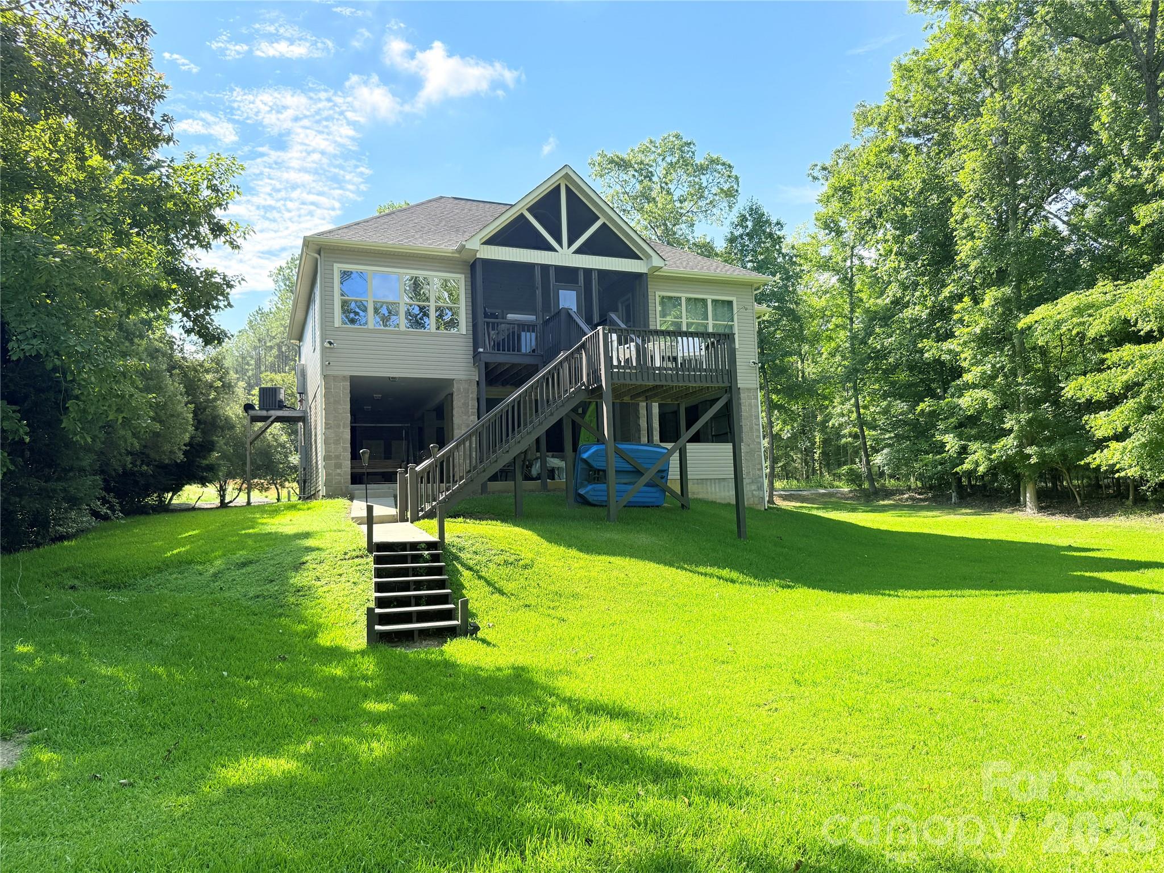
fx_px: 807
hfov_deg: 71.6
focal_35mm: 24
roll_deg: +2.4
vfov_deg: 56.8
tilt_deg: +5.9
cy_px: 436
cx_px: 582
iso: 100
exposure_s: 1/2299
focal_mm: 6.76
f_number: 1.78
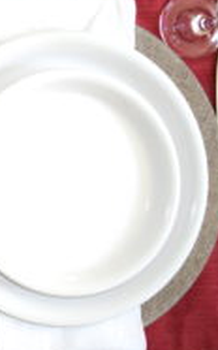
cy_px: 72
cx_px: -231
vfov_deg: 24.8
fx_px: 781
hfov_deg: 13.4
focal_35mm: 82
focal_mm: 20
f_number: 4.5
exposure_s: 1/200
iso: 1600
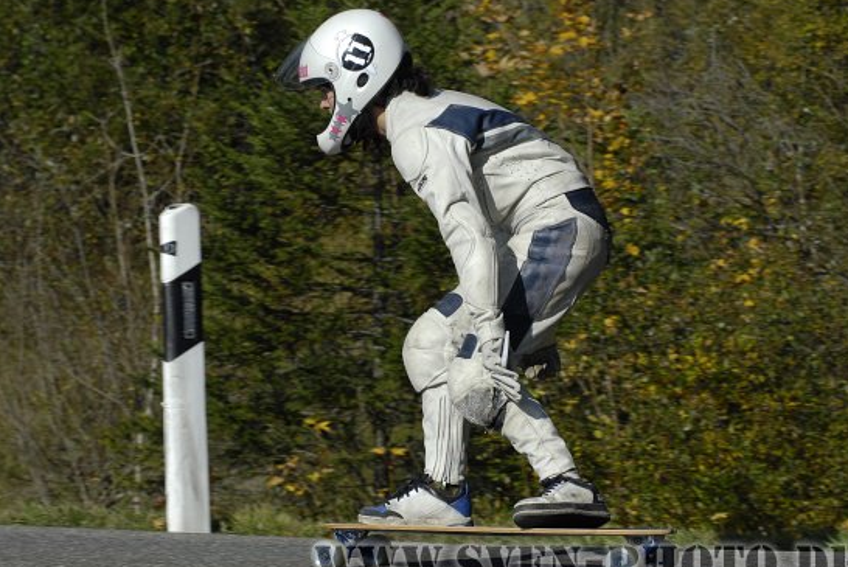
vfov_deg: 10.1
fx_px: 3206
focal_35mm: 136
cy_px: 314
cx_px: 429
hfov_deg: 15.1
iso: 200
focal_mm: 80
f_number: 8
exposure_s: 1/750
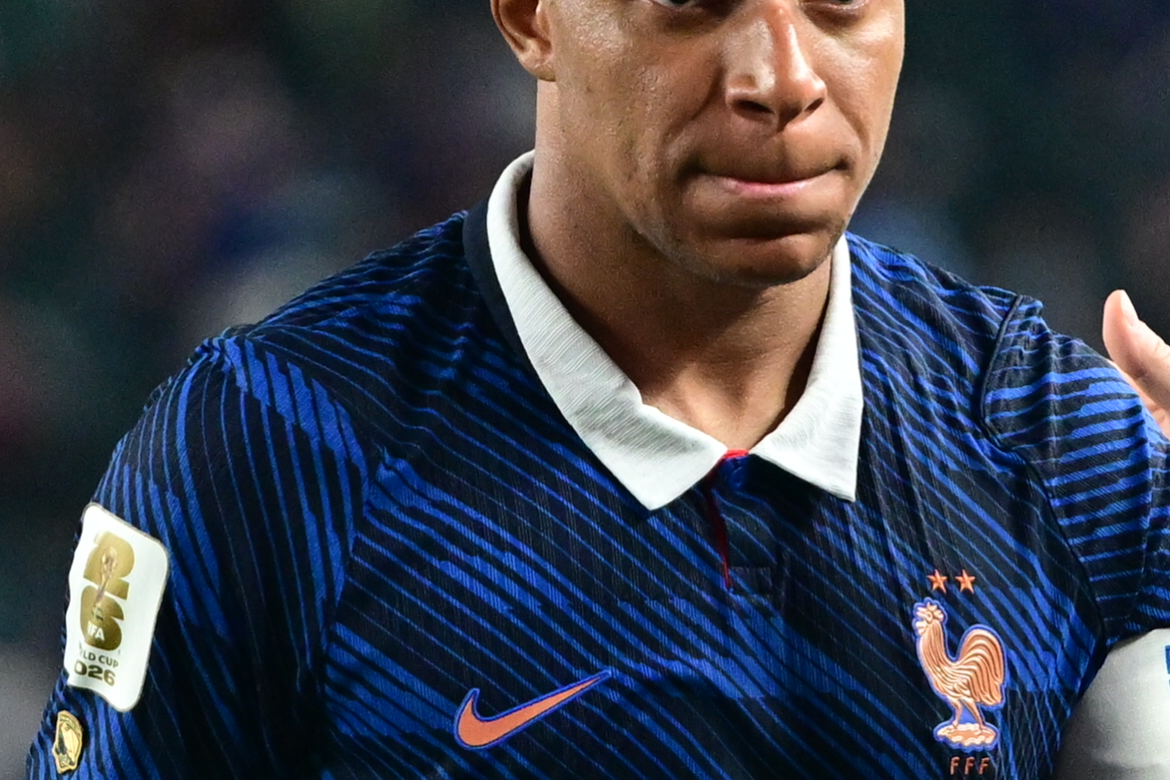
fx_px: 16968
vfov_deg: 2.6
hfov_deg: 3.9
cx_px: 1133
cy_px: 336
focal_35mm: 522
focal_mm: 170
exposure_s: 1/2000
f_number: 2.8
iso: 3200
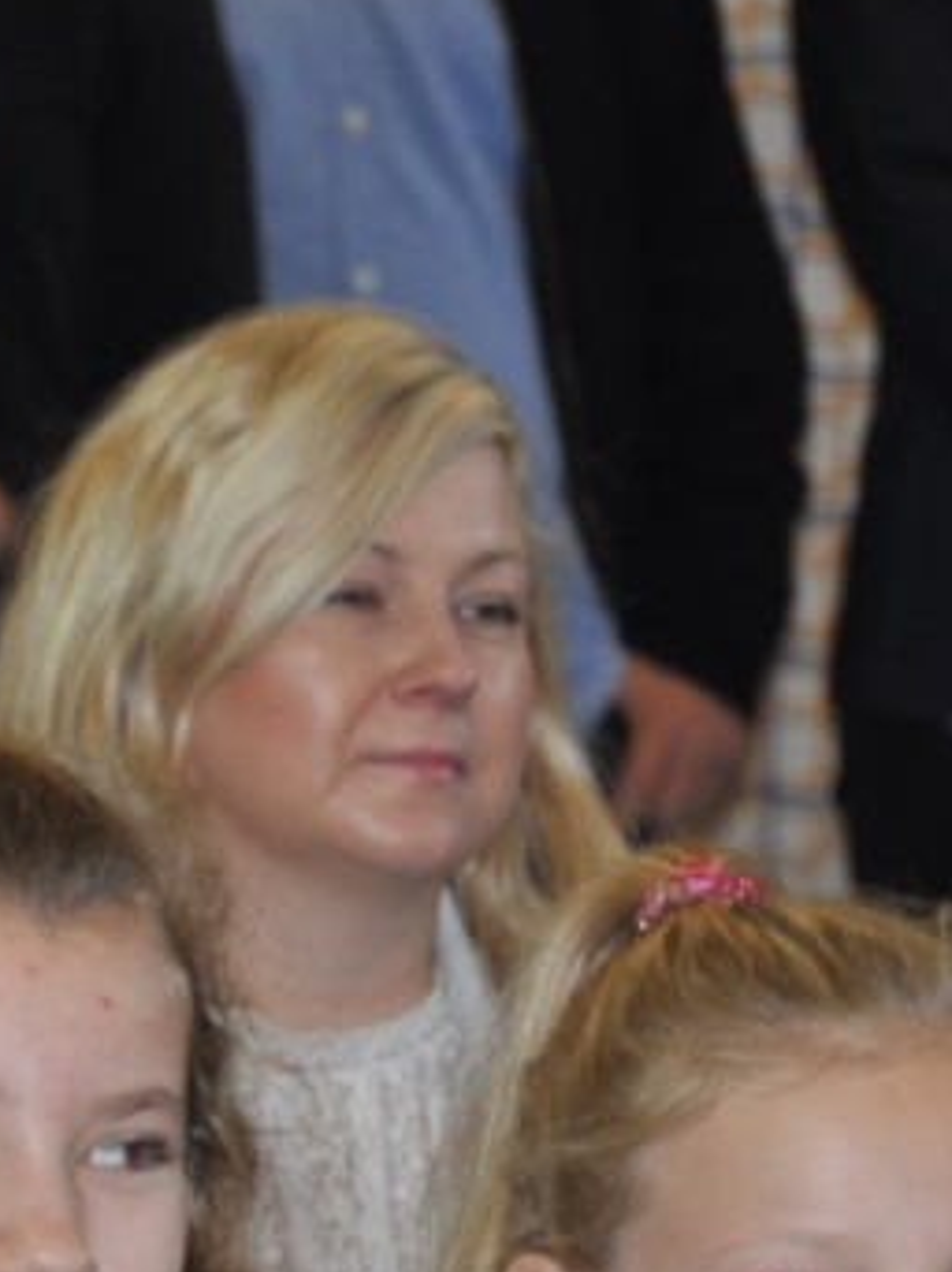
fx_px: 16648
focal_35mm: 453
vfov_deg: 4.4
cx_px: -283
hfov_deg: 3.3
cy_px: 1250
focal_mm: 105
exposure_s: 1/60
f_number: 5.6
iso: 400
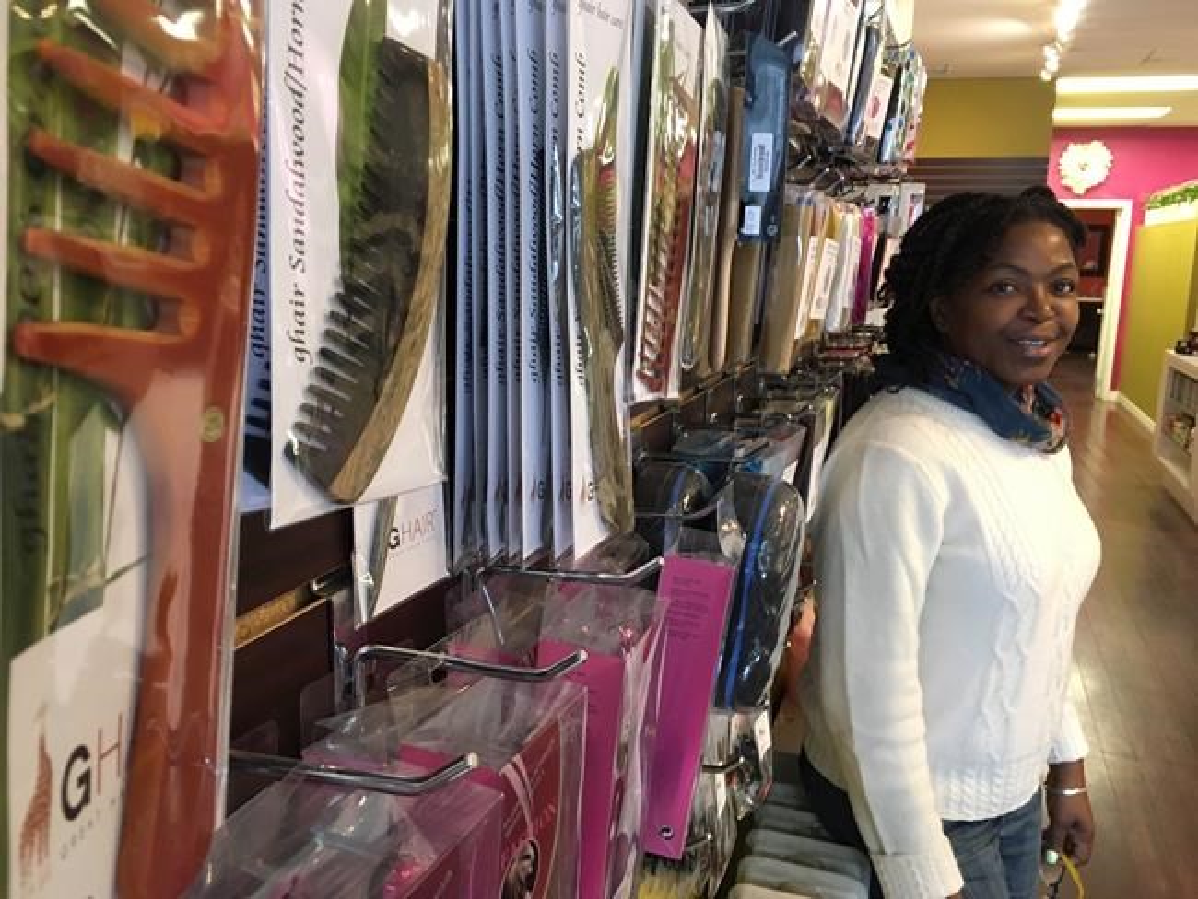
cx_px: 599
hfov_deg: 61.6
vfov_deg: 48.3
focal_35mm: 29
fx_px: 1004
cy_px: 450
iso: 125
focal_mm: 4.15
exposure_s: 1/30
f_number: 2.2
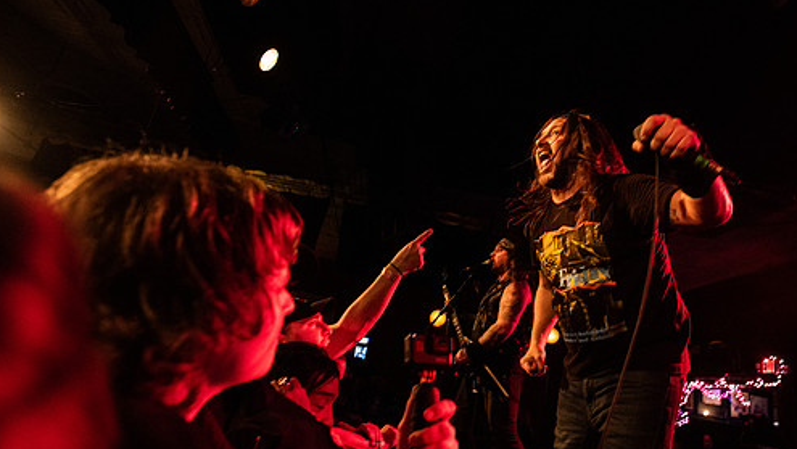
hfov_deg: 76.2
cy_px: 226
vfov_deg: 47.8
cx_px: 425
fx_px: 507
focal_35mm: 24
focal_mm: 18
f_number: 3.2
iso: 3200
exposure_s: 1/100
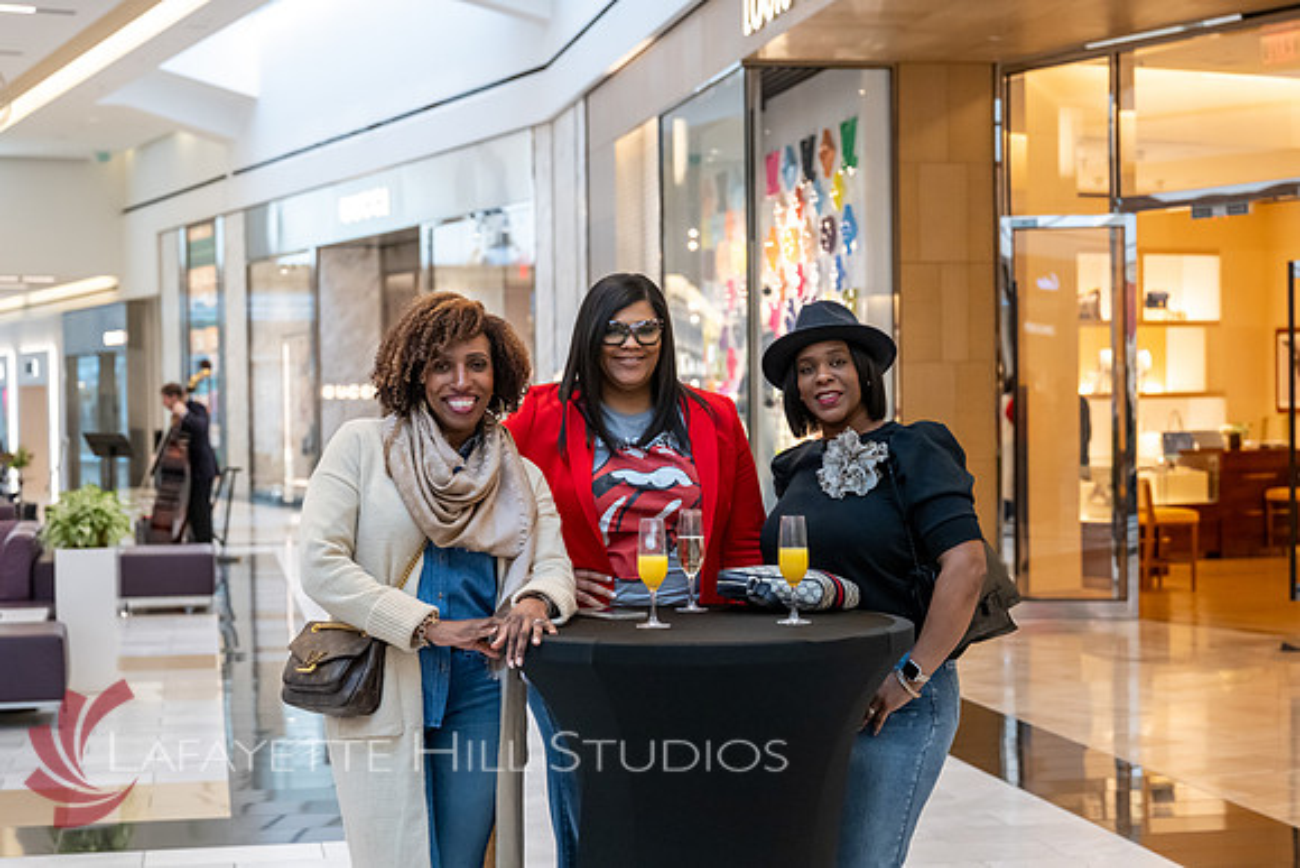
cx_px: 681
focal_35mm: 66
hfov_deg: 30.5
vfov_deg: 20.6
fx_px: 2388
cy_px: 470
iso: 3200
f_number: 4
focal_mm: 57
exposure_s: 1/500
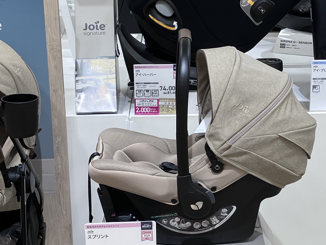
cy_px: 125
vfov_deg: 18.9
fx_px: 735
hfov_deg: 25.0
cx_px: 186
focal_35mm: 78
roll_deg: +0.7
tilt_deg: -16.1
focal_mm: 3.99
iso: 64
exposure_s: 1/120
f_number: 1.8
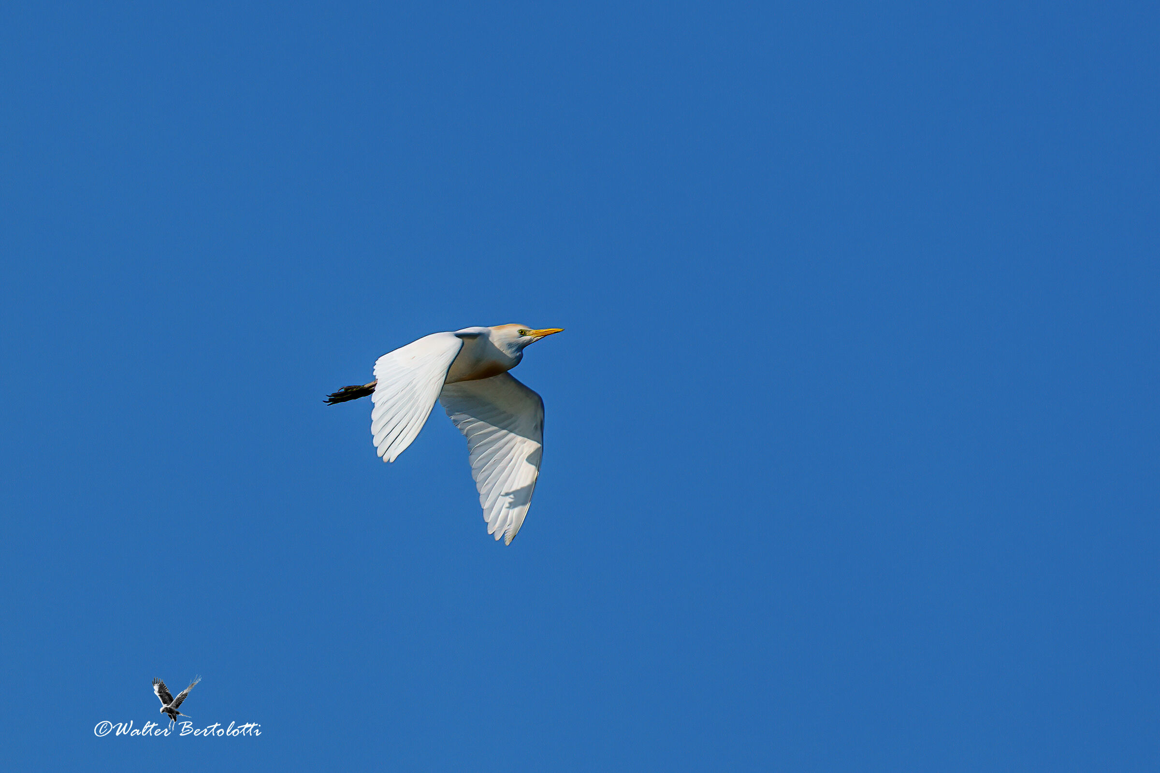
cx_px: 580
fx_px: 19332
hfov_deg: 3.4
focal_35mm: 600
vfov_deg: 2.3
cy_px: 386
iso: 320
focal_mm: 600
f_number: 8
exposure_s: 1/2000
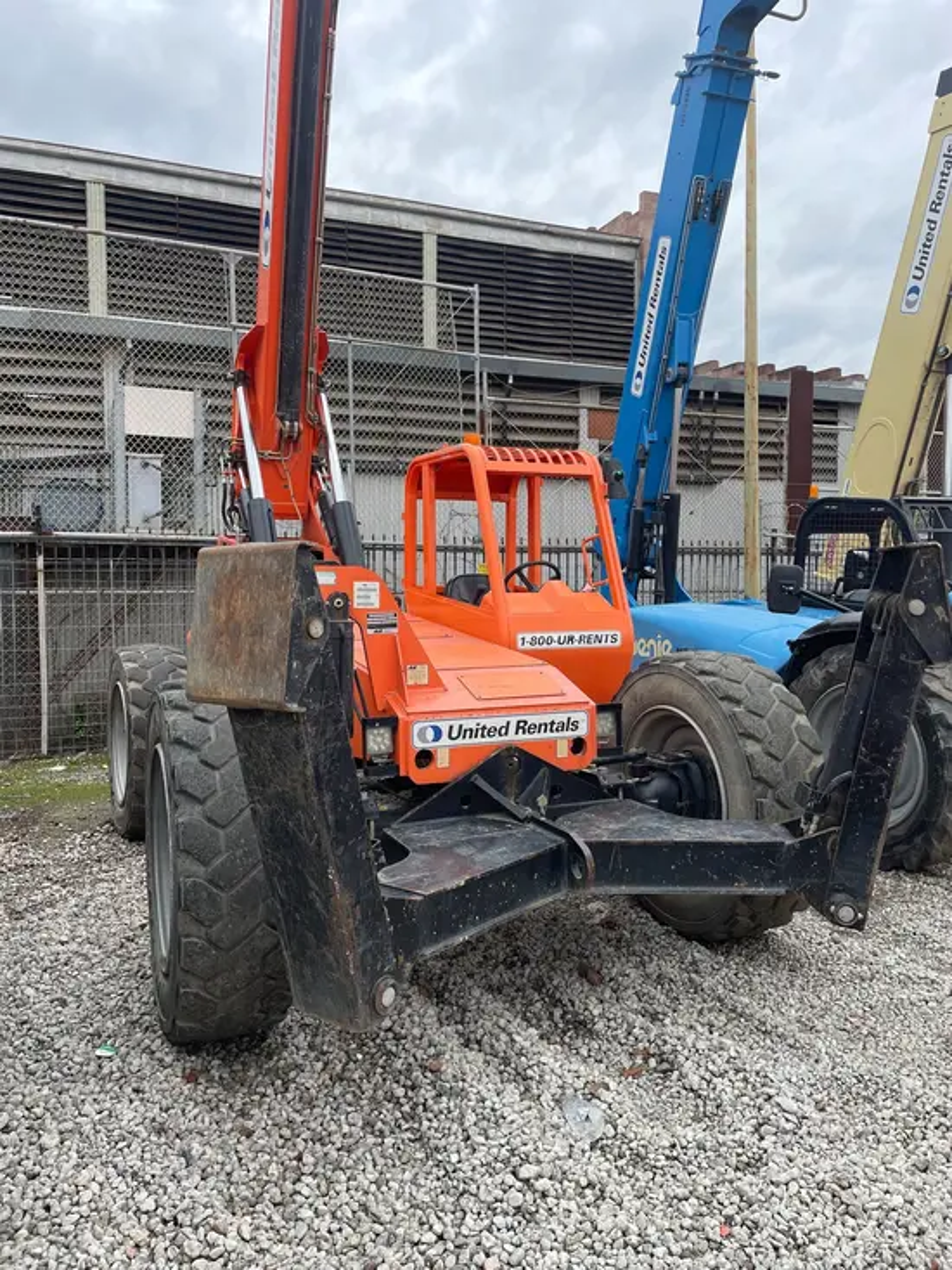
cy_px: 635
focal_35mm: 26
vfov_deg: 67.3
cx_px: 476
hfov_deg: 53.1
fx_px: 953
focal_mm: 4.2
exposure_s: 1/729
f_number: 1.6
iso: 50
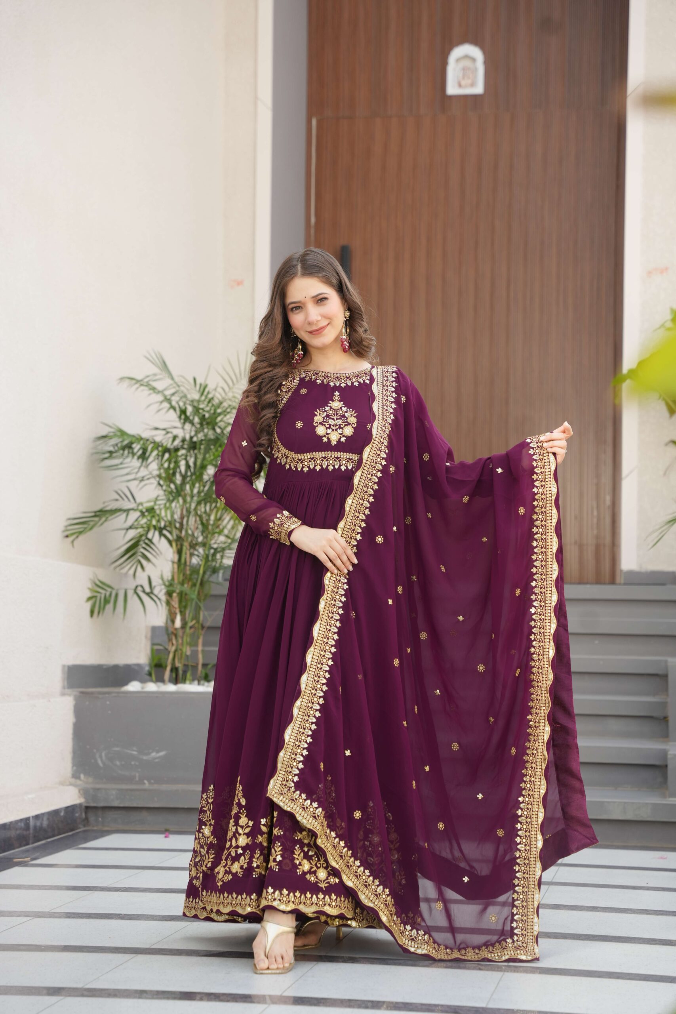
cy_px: 507
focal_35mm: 70
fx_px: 1971
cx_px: 338
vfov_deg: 28.8
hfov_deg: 19.5
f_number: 4
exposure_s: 1/500
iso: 320
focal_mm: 70
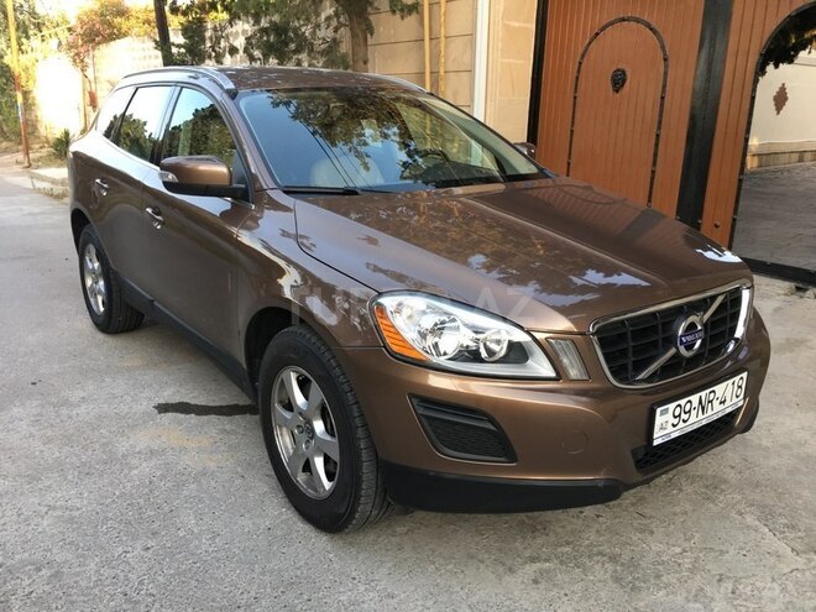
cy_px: 306
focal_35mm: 29
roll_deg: -2.8
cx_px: 408
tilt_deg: -13.9
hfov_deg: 61.7
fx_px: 684
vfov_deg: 48.2
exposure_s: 1/100
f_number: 2.2
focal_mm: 4.15
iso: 40
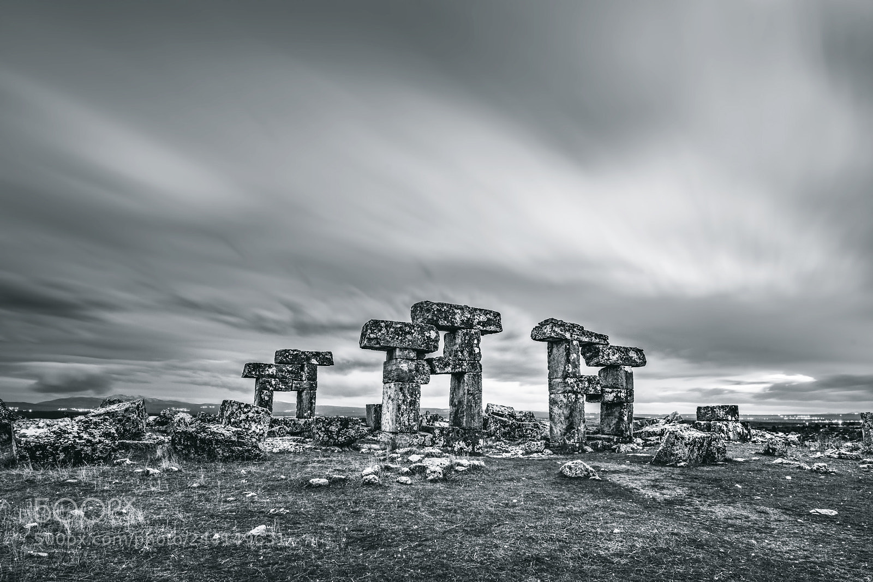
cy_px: 291
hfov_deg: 73.7
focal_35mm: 24
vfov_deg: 53.1
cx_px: 436
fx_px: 582
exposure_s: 106
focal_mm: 16
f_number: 18
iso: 100
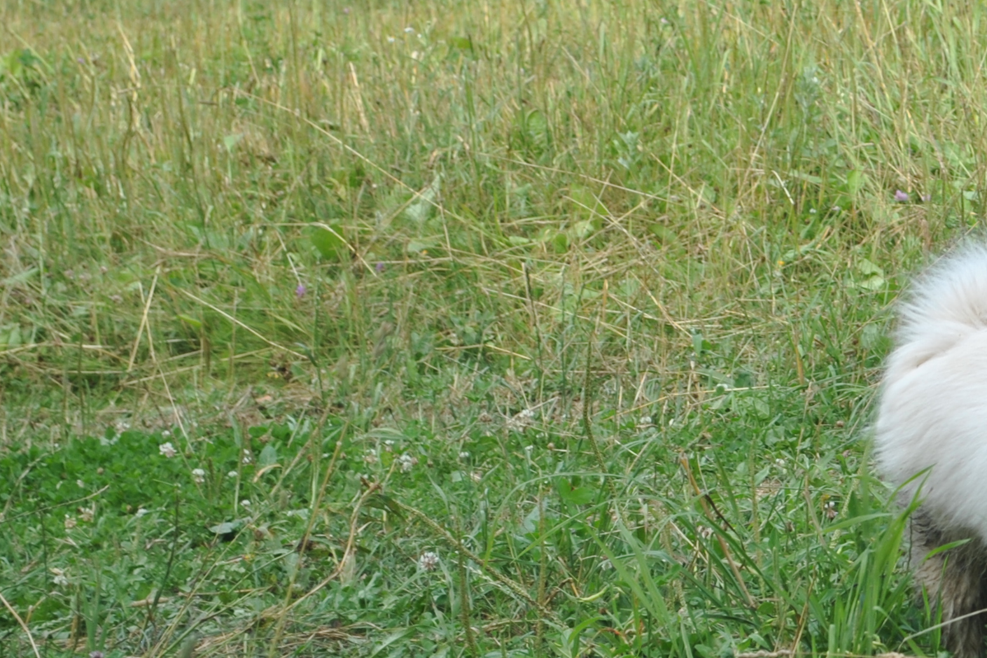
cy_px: 563
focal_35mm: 206
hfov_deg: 9.8
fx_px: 5654
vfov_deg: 6.6
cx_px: 1184
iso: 100
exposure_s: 1/160
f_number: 6.3
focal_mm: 55
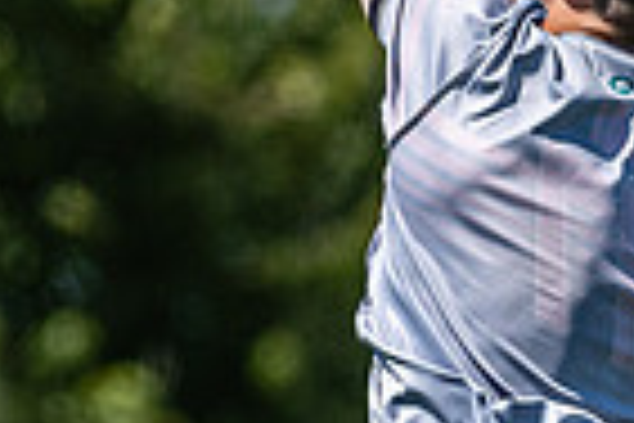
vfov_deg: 0.9
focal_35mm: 1605
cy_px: 337
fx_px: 28264
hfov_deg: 1.3
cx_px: 737
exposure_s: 1/2500
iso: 200
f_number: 4
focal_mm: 200
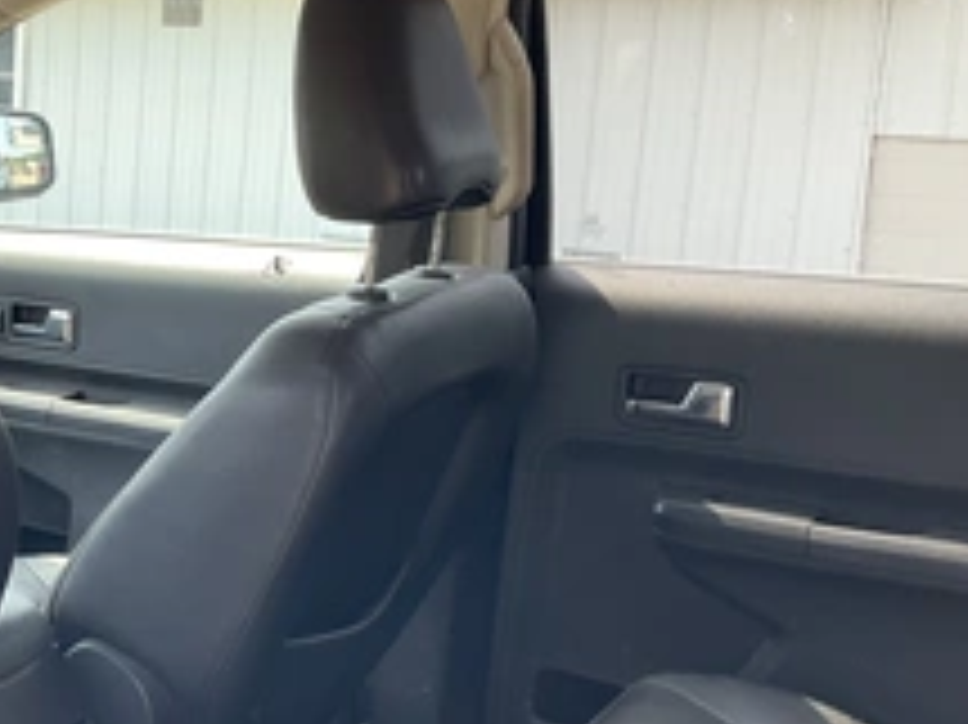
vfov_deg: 27.0
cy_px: 355
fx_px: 1509
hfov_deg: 34.0
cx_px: 131
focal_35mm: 54
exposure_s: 1/122
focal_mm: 3
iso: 25
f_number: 1.8
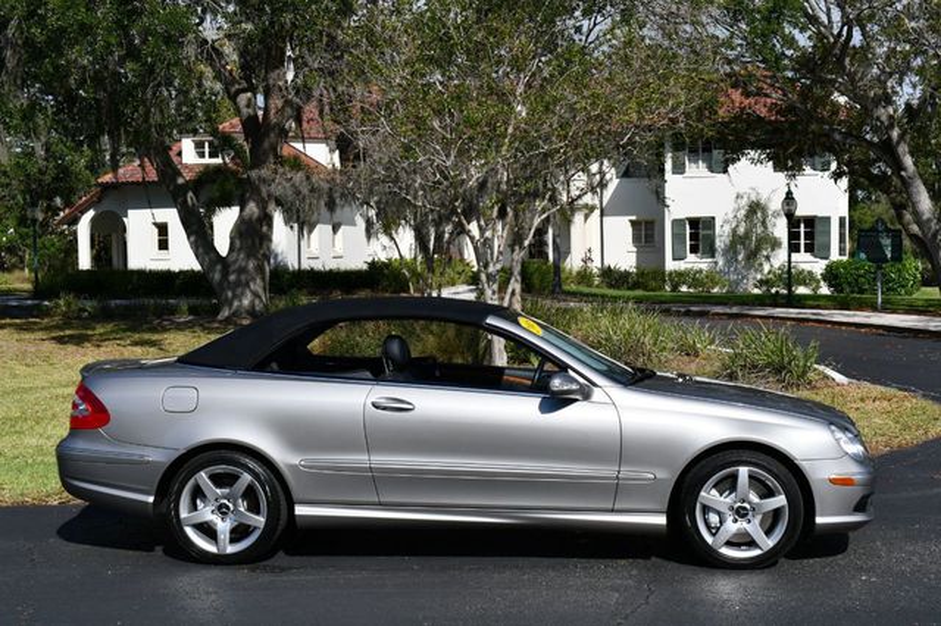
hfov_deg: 38.9
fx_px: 1332
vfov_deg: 26.5
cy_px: 313
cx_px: 470
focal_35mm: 51
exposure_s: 1/400
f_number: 10
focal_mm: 34
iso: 100
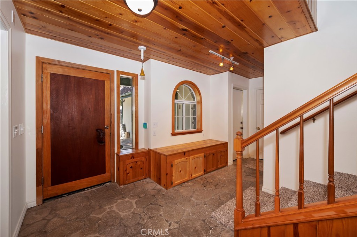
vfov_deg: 81.1
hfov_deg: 104.3
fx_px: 139
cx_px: 178
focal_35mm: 14
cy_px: 118
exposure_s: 1/20
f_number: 8
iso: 400
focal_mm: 14
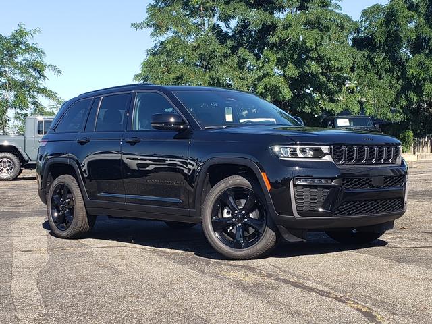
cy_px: 162
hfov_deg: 67.3
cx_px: 216
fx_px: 324
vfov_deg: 53.1
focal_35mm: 26
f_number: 2.4
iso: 50
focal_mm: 4.3
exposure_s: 1/709
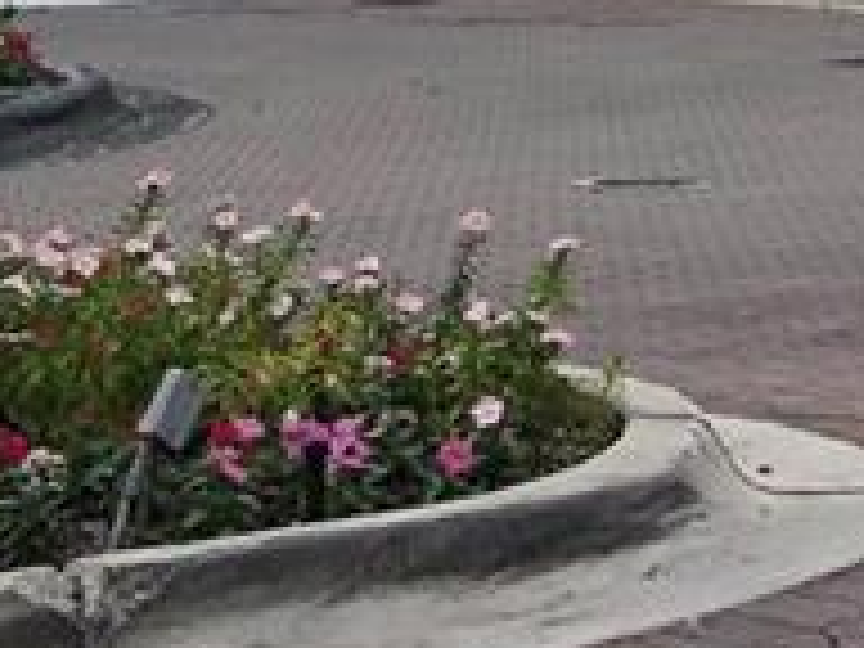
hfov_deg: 10.9
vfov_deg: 7.2
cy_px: -1557
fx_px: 4368
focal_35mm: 175
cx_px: 1260
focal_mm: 4
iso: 20
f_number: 1.8
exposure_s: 1/2024
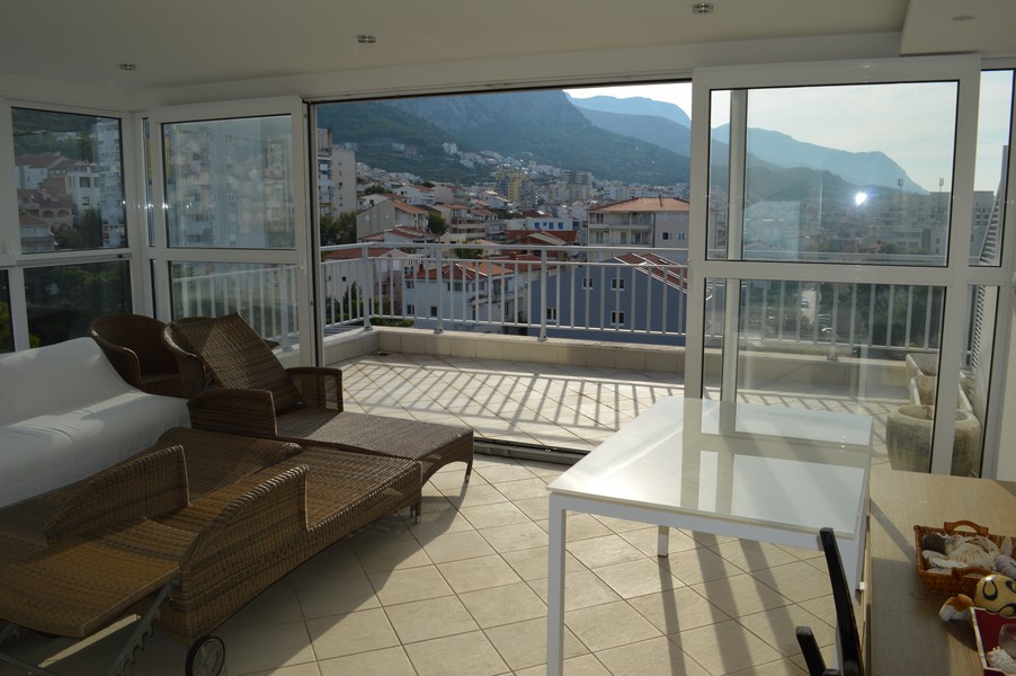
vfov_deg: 47.9
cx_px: 508
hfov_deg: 67.4
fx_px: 761
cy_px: 338
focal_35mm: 27
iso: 100
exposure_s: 1/200
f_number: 10
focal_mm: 18
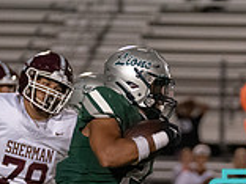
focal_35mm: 675
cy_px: 299
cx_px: 157
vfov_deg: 2.2
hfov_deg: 2.9
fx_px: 4797
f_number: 2.8
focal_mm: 152
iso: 5000
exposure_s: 1/1250
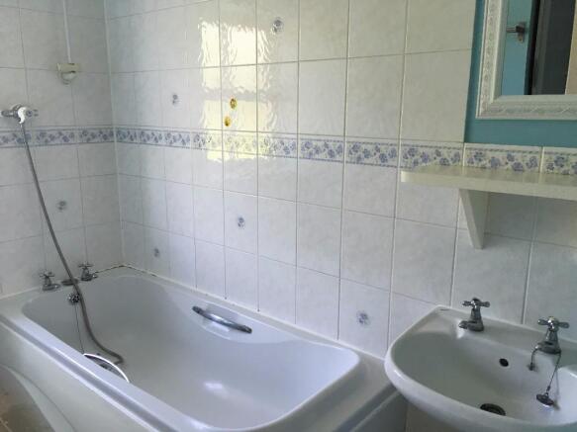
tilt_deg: -13.2
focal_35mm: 29
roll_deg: +0.2
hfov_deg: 61.7
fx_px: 483
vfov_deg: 48.2
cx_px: 288
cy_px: 216
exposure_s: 1/30
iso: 32
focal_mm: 4.15
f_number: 2.2
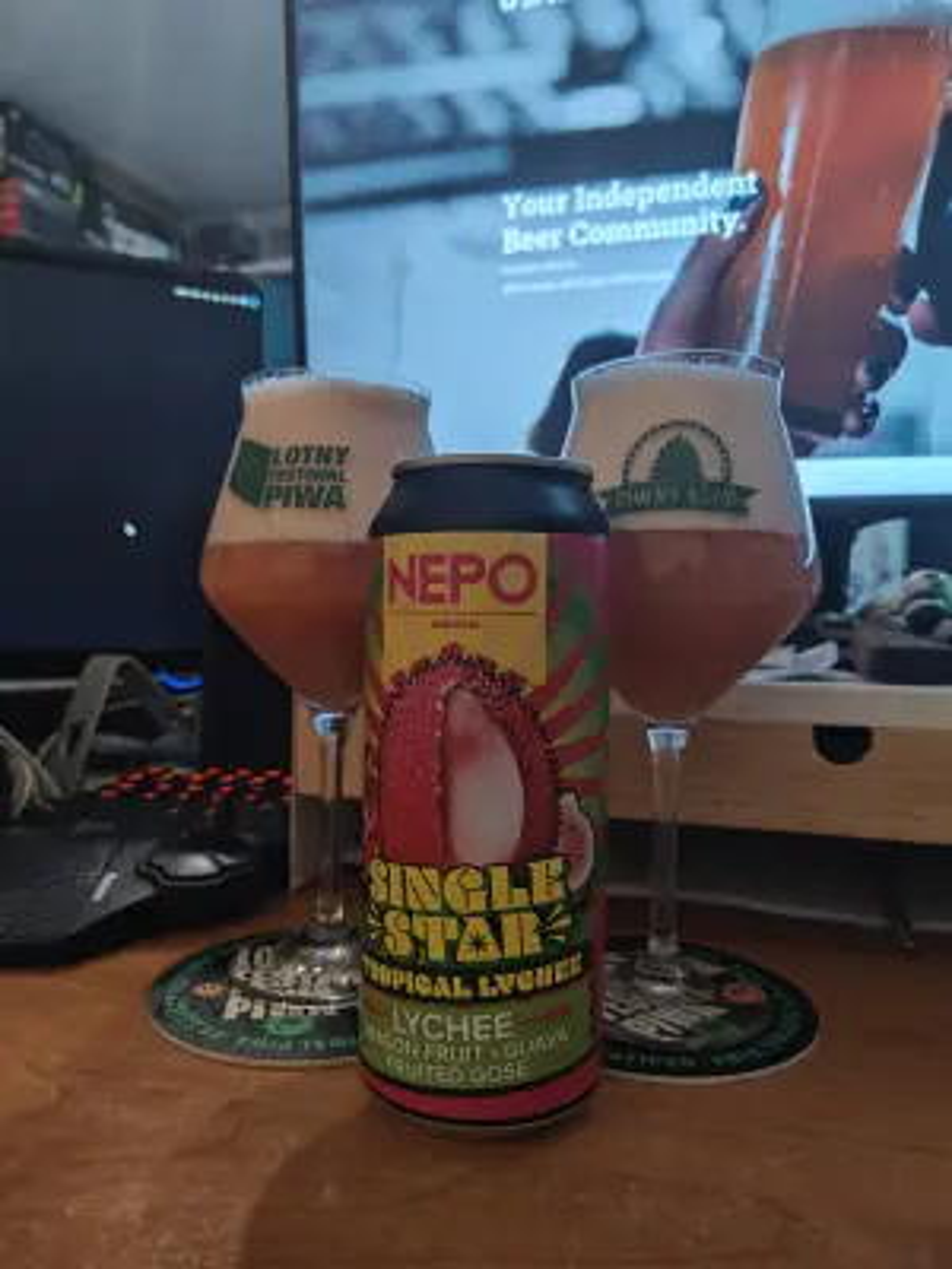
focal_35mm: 23
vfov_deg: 73.9
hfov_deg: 58.9
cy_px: 634
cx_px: 476
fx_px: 843
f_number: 1.88
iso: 531
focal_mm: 5.56
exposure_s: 1/12
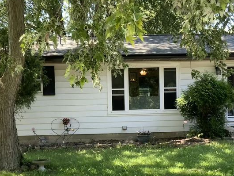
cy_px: 129
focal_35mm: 56
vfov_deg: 25.8
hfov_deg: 34.3
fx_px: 379
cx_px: 114
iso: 25
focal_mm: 3
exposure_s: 1/122
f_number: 1.8
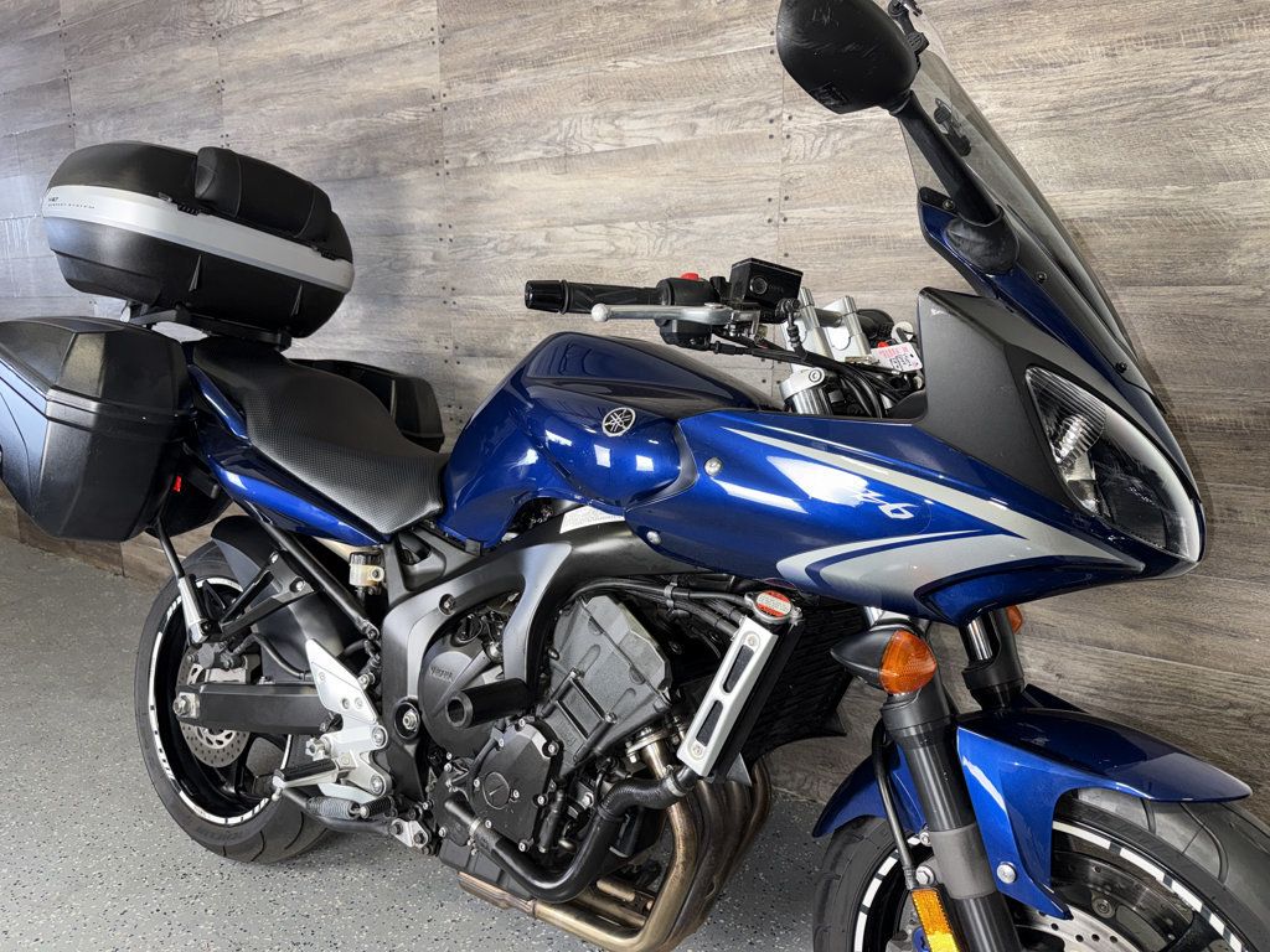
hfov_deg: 71.6
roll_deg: +0.4
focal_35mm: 24
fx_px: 881
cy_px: 476
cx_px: 635
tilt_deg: -10.9
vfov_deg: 56.8
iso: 64
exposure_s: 1/22
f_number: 1.78
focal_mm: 6.76
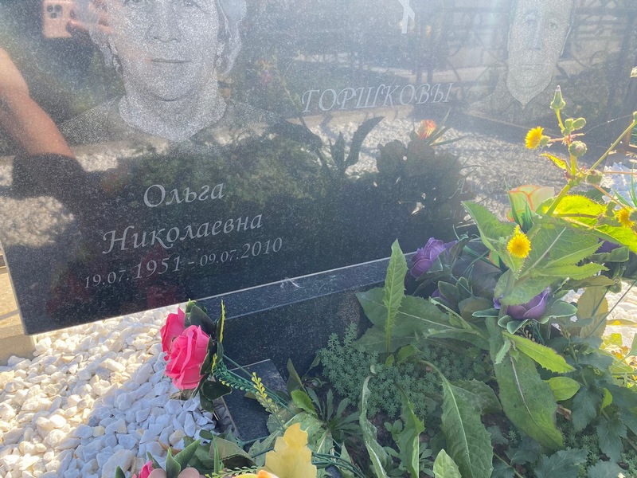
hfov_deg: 67.3
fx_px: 478
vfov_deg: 53.1
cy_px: 239
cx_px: 318
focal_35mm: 26
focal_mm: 4.25
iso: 32
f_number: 1.8
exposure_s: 1/428
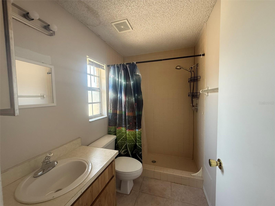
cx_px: 138
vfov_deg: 85.7
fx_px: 111
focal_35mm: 14
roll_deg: +1.0
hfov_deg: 102.1
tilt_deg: -2.4
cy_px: 103
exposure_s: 1/99
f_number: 2.2
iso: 320
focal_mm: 2.22
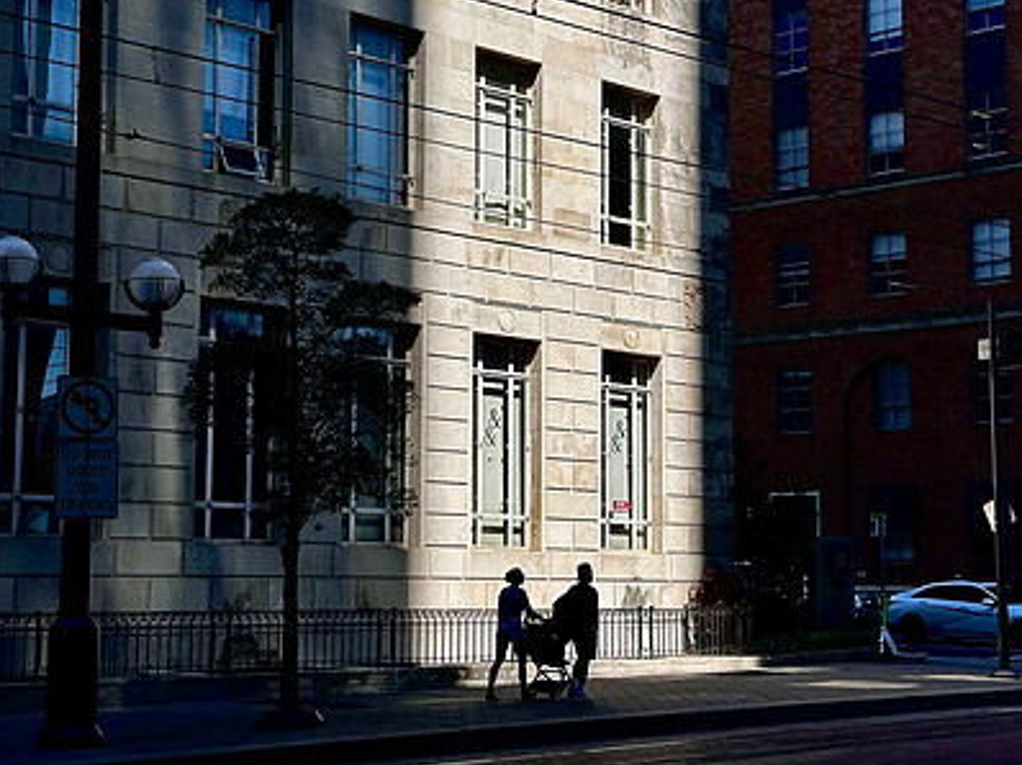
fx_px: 2065
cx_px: 506
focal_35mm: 70
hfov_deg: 27.8
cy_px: 314
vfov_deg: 21.0
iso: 64
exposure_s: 1/3257
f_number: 1.78
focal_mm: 6.86
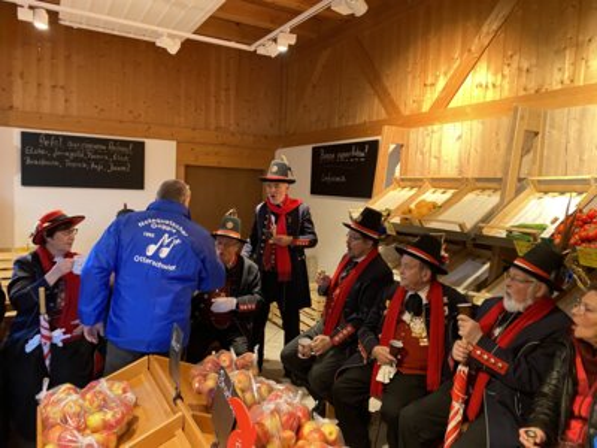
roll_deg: -4.1
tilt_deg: -2.1
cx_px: 298
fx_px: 448
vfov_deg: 53.1
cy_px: 224
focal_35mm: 26
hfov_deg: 67.3
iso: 400
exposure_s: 1/33
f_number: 1.8
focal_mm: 4.25
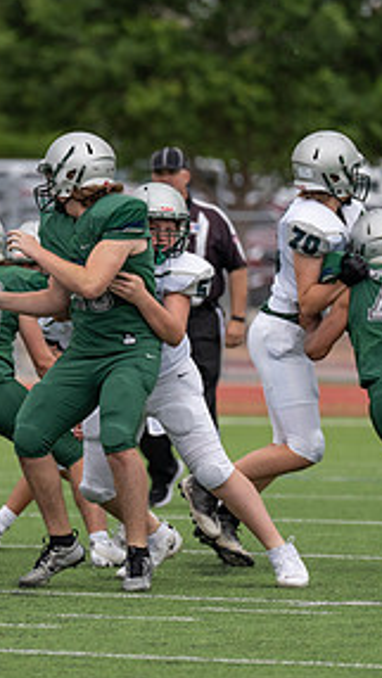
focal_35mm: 549
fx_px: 9880
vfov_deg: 3.9
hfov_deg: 2.2
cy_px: 354
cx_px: -6
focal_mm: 200
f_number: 2.8
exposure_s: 1/1250
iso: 250
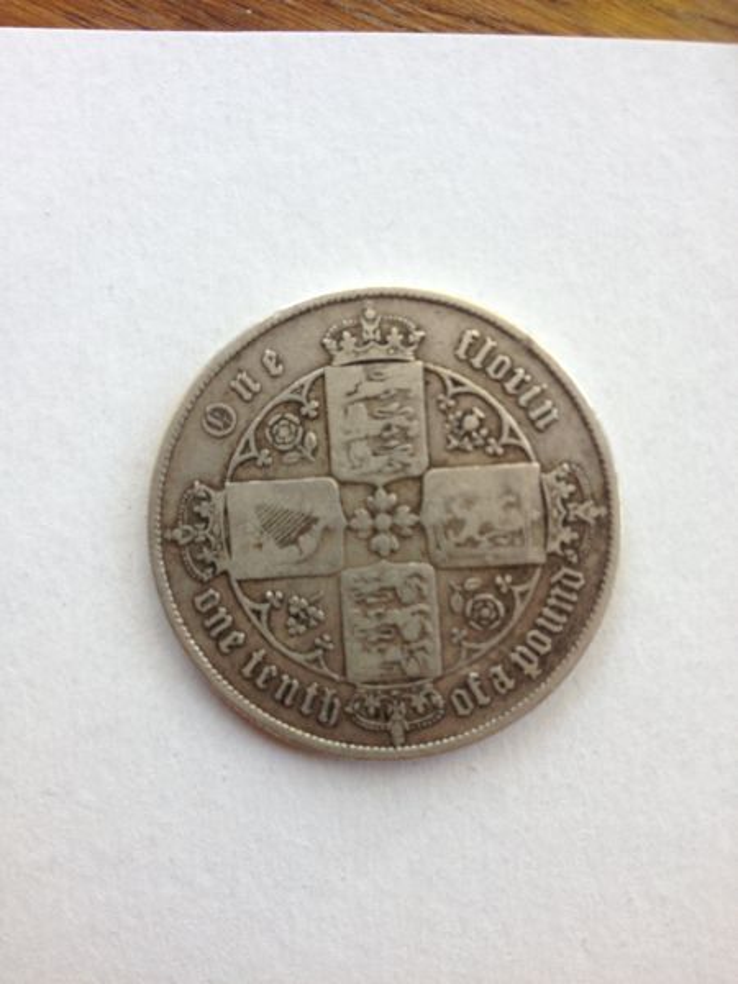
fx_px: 995
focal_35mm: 35
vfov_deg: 52.6
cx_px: 369
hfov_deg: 40.7
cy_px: 492
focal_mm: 4.28
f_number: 2.4
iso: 50
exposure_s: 1/30
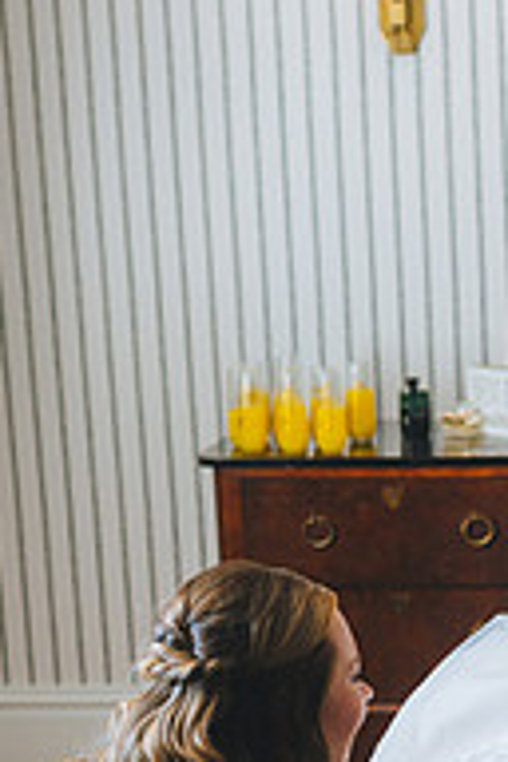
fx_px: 2476
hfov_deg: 11.5
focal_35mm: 117
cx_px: 562
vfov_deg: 17.2
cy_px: 714
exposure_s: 1/125
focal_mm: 50
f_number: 3.5
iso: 250
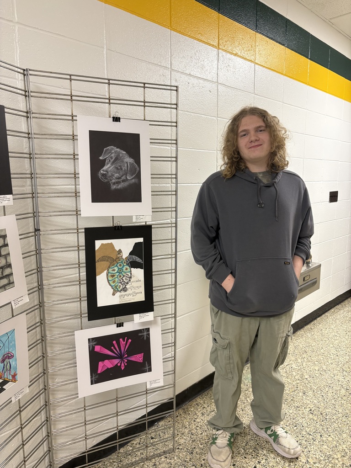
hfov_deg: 53.1
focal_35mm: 26
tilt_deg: -8.3
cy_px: 234
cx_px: 176
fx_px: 352
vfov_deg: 67.3
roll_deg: +0.1
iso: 125
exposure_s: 1/60
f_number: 1.6
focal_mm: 5.96
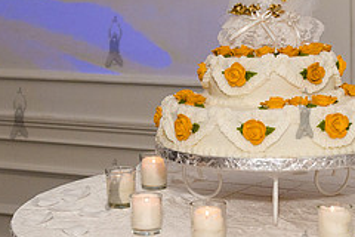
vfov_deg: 12.1
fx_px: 1114
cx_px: 248
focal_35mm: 113
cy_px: 71
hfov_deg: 18.0
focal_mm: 32
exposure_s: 1/800
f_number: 4
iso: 1600
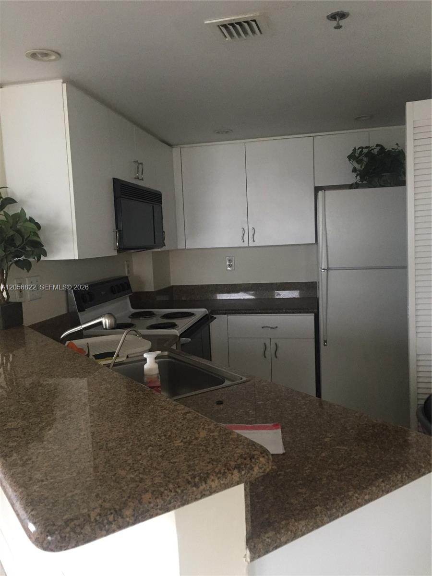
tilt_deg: -5.1
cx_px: 216
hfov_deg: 48.2
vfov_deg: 61.7
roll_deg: +1.9
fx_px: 483
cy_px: 288
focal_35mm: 29
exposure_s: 1/24
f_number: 2.2
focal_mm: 4.15
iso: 250
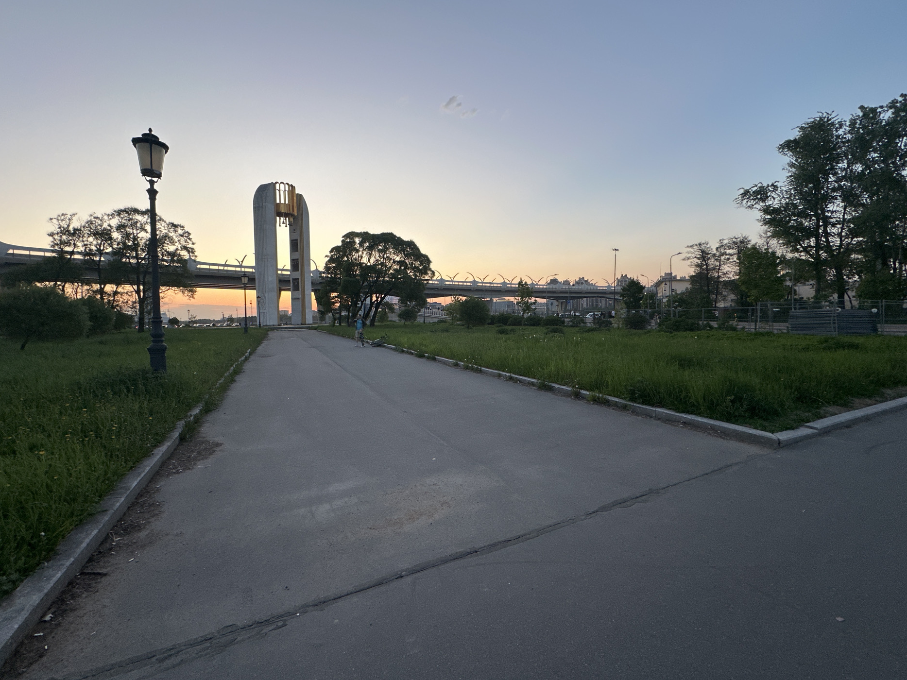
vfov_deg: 81.7
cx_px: 446
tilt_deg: -1.7
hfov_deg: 98.2
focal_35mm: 15
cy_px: 326
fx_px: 393
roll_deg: +1.4
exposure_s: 1/99
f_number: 2.2
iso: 100
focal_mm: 2.22
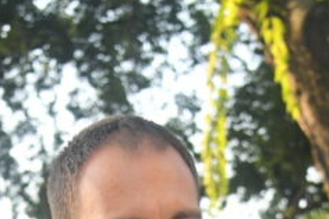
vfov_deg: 9.3
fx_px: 1269
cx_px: 142
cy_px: 419
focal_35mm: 139
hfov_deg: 14.8
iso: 3200
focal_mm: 32
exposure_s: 1/2000
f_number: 4
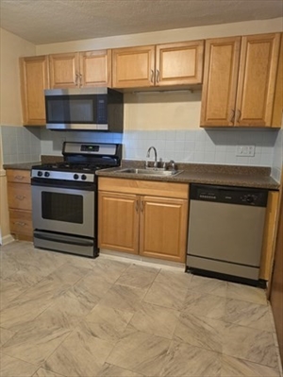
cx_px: 142
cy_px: 188
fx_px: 250
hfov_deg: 59.0
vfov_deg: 73.9
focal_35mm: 23
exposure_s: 1/120
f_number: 1.4
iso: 640
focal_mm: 6.5
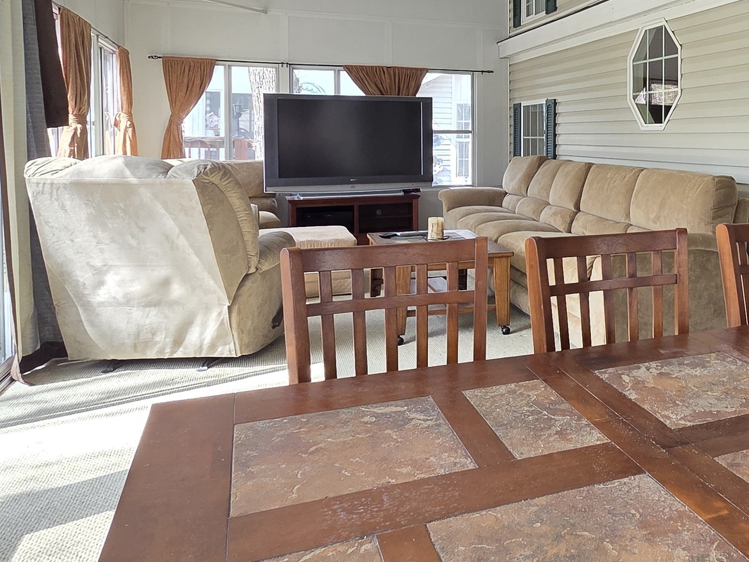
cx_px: 629
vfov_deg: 44.4
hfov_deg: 53.3
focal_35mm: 31
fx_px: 671
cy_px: 164
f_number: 2.2
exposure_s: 1/120
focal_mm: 2.2
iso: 80
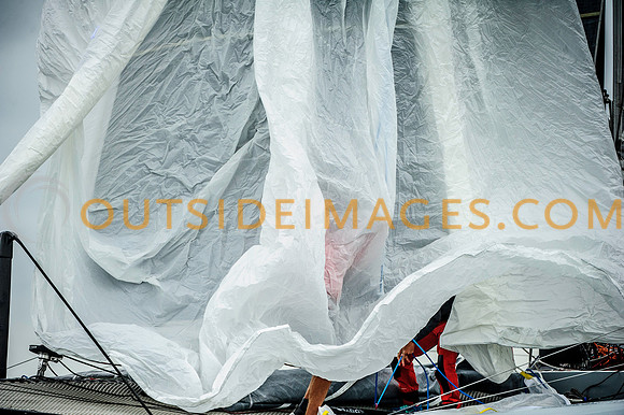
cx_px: 312
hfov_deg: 8.2
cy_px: 208
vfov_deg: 5.5
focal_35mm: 250
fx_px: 4331
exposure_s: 1/2000
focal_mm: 250
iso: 640
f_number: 4
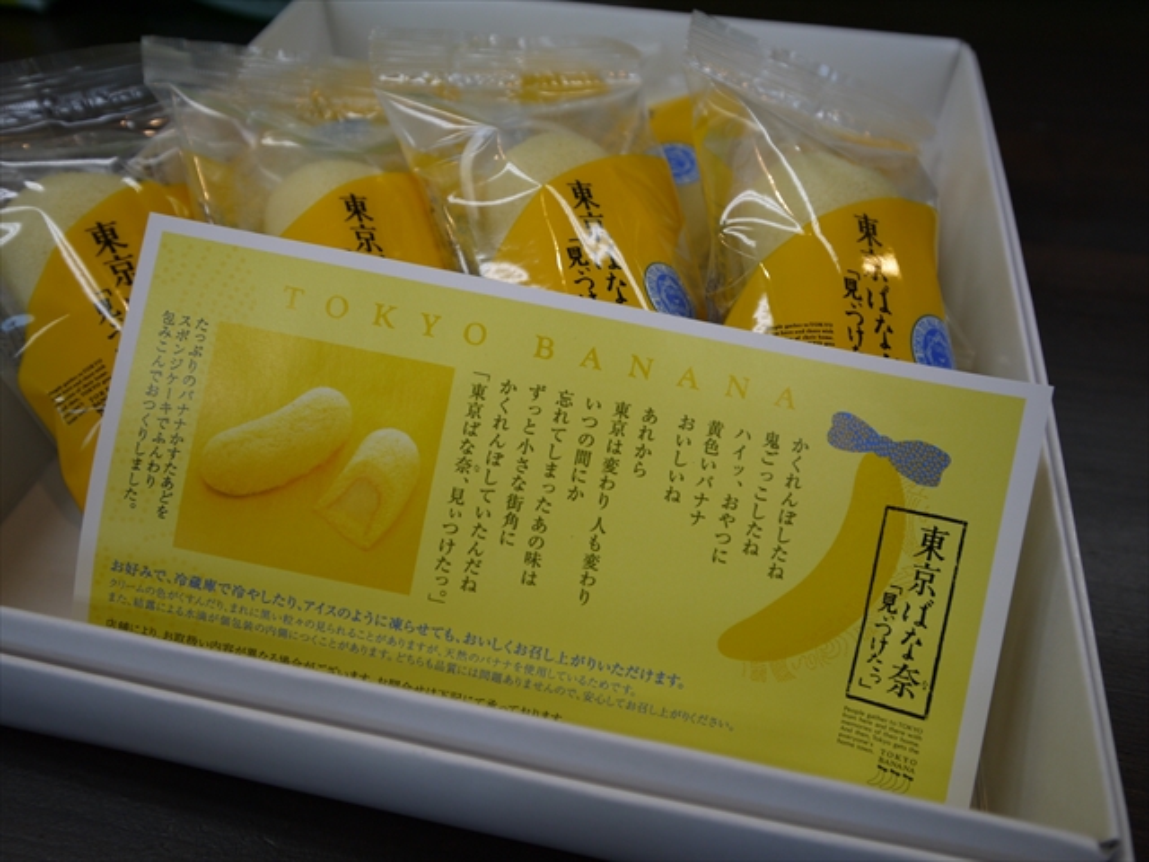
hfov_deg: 63.4
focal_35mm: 28
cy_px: 431
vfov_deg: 49.7
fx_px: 929
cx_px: 574
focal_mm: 14
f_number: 4
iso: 160
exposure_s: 1/80
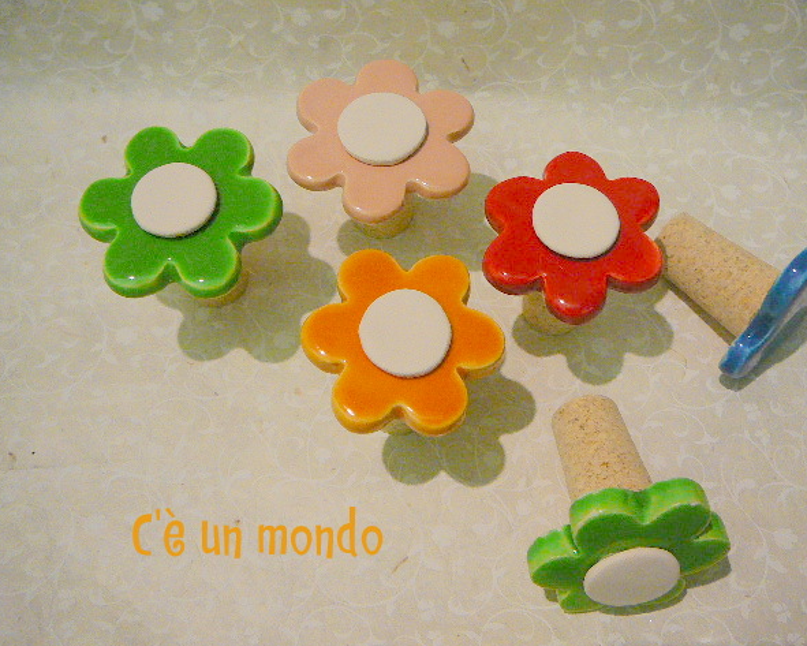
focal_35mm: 37
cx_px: 416
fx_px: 884
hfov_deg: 49.1
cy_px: 326
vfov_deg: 40.1
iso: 200
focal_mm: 5.2
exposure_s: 1/60
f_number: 2.8
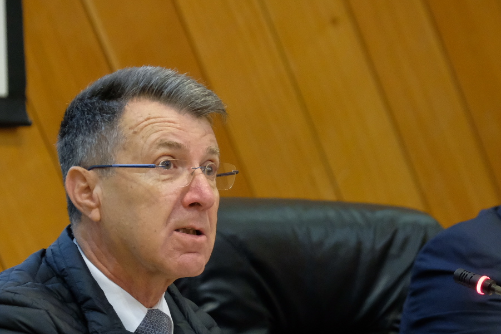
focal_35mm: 280
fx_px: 3895
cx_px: 347
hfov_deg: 7.4
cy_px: 320
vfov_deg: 4.9
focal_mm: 94.5
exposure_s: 1/40
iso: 4000
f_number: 3.6
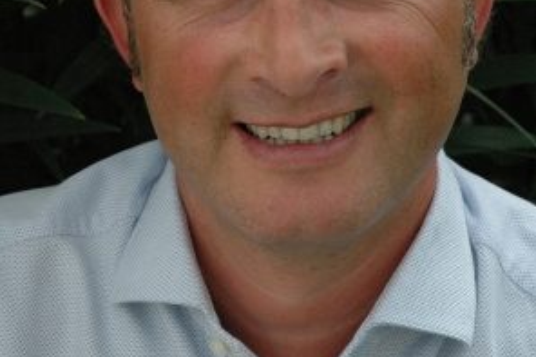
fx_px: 2366
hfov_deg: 12.9
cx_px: 268
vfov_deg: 8.6
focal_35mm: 159
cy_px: 24
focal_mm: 70
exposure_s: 1/320
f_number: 9
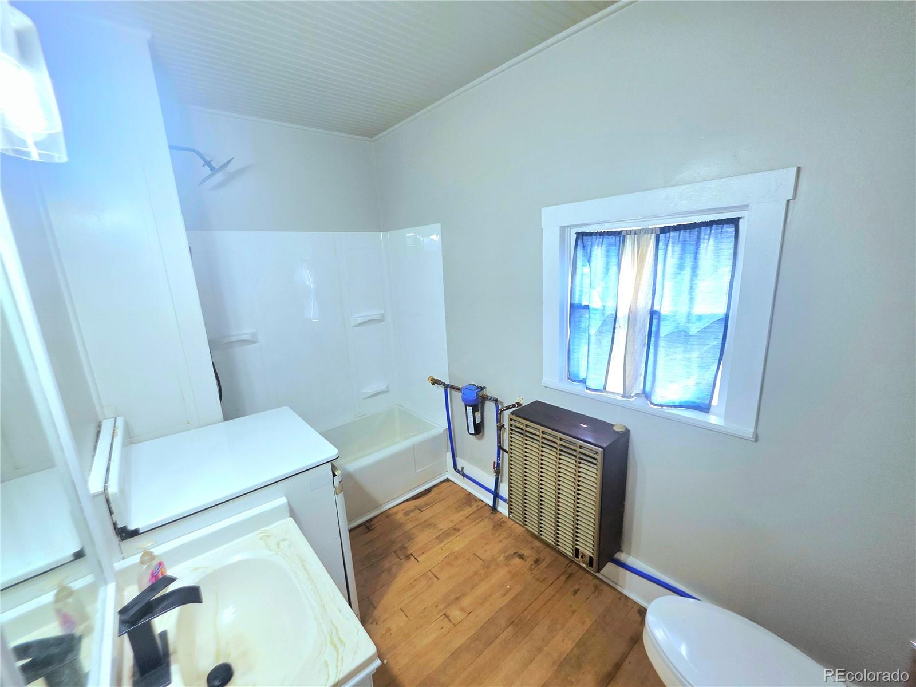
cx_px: 458
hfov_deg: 106.2
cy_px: 344
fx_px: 344
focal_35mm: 13
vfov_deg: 89.9
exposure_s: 1/60.2
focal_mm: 2.2
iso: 50
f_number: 1.9
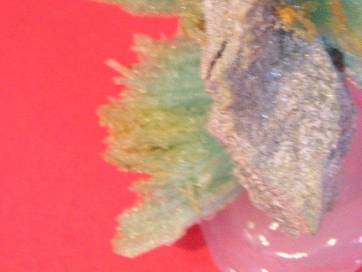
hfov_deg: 16.7
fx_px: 1224
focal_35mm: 117
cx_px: 275
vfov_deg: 12.6
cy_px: 22
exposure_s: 1/3.8
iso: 141
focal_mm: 7.8
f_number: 2.9
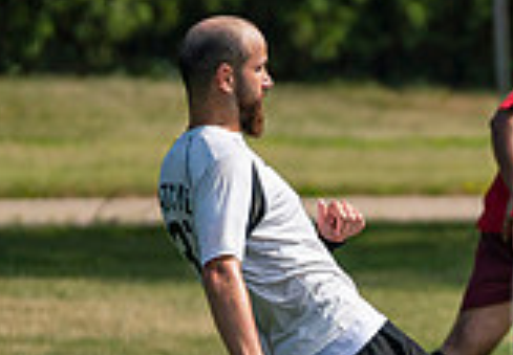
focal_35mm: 1353
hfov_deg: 1.5
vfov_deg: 1.0
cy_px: 332
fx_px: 19519
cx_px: 973
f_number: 2.8
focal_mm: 200
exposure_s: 1/6400
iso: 400
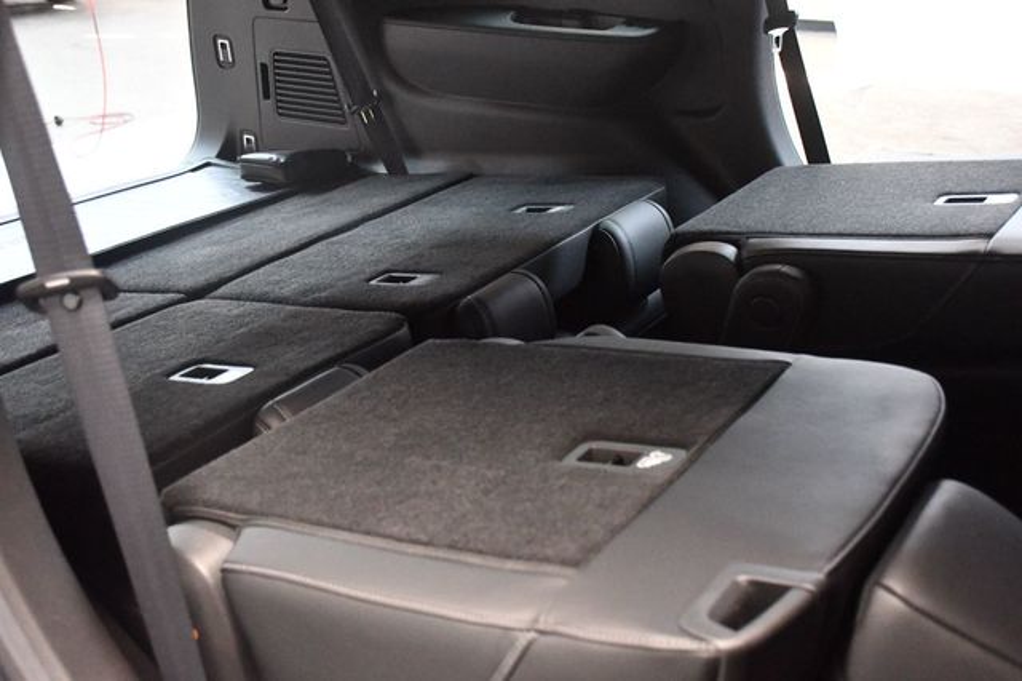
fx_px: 1277
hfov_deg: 43.6
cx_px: 511
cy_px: 340
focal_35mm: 45
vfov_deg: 29.8
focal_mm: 30
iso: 10000
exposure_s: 1/60
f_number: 4
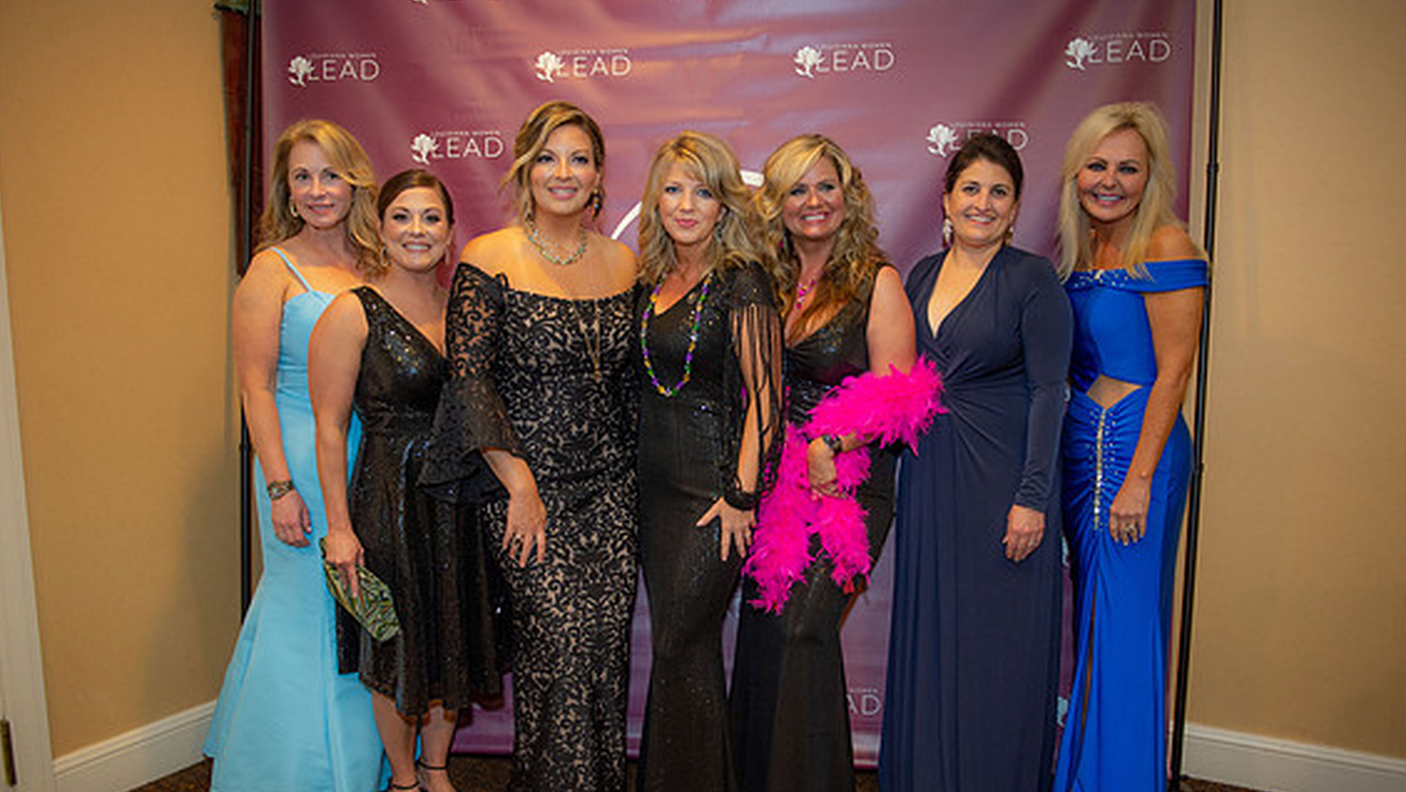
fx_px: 1081
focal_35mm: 29
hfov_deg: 66.1
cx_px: 712
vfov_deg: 40.1
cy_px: 463
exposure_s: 1/125
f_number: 2.8
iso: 1250
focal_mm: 27
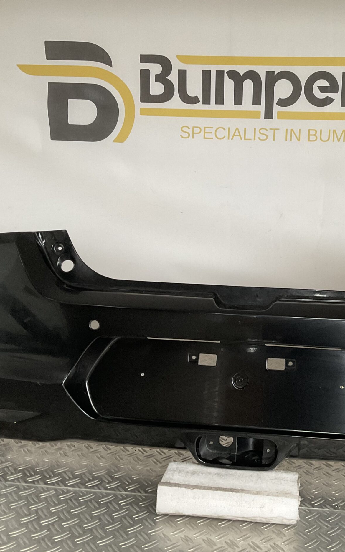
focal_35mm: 42
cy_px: 276
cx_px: 258
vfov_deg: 47.2
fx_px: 632
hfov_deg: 30.0
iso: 100
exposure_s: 1/60
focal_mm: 3
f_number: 1.8
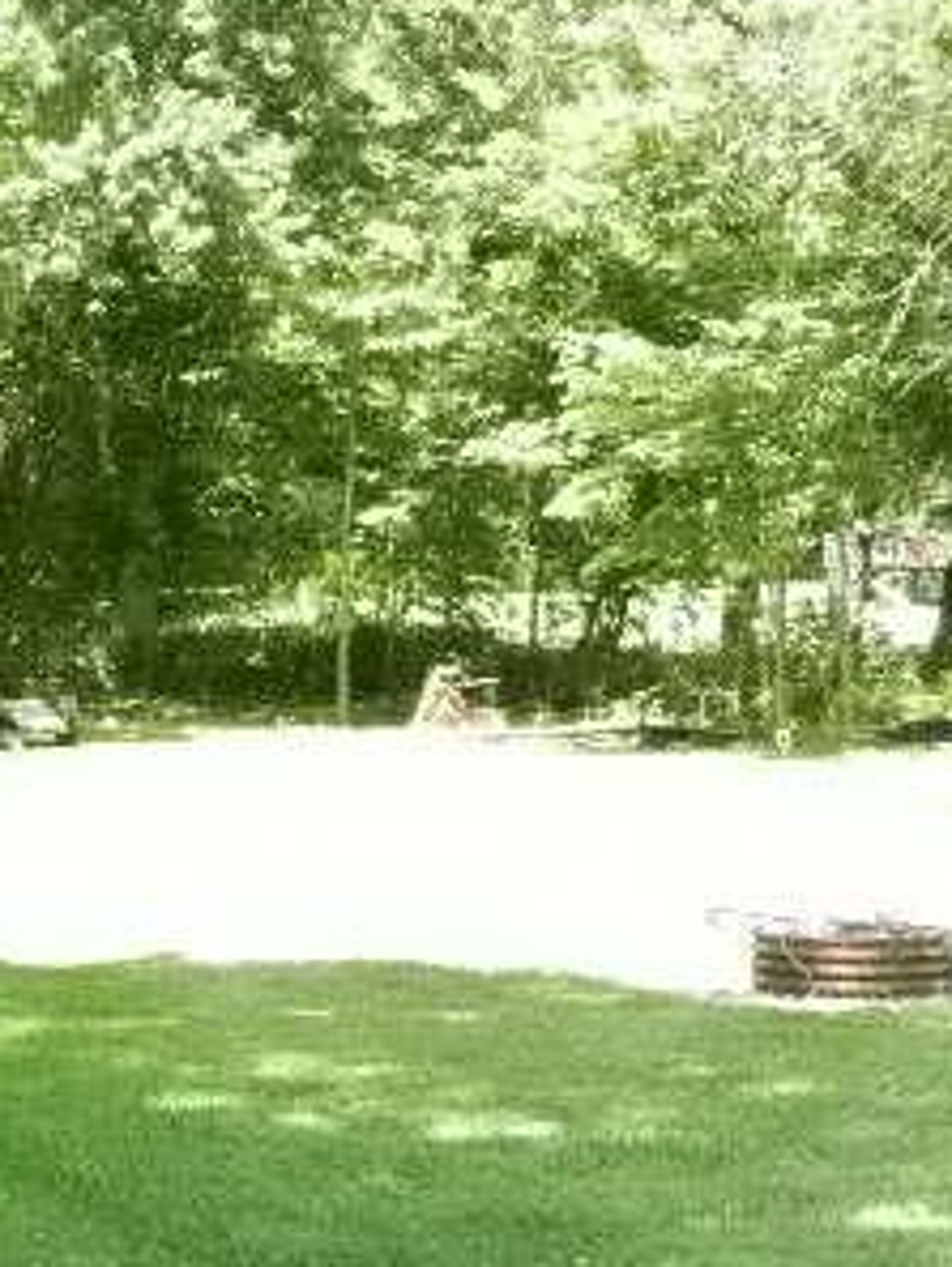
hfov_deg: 14.5
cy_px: 687
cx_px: -320
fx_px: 3554
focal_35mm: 97
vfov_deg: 20.2
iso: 3200
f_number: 8.4
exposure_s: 1/2000
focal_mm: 8.2
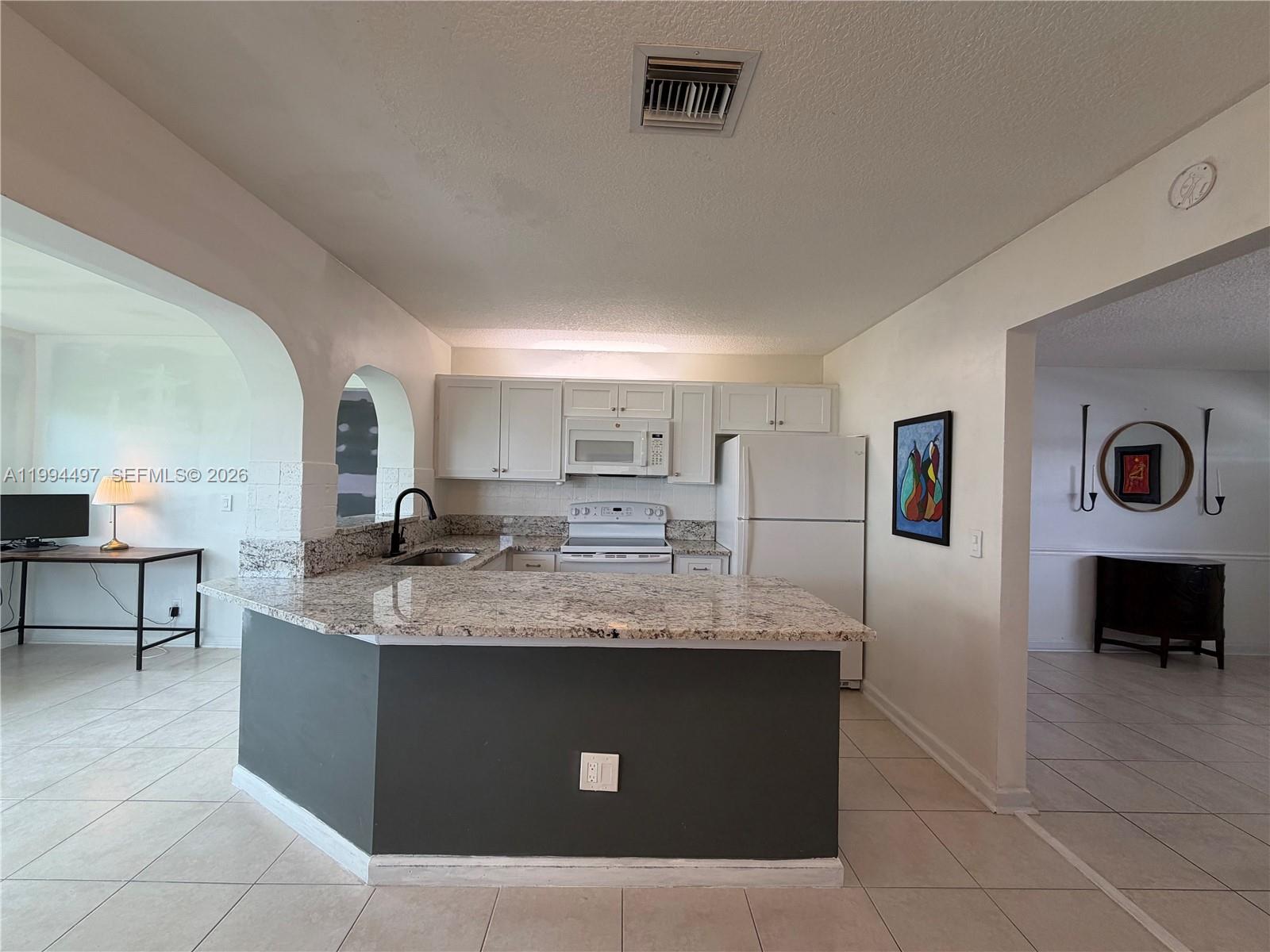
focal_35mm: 14
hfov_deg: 102.1
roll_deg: -1.2
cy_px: 476
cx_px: 635
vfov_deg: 85.7
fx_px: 514
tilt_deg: +1.1
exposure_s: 1/120
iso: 100
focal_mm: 2.22
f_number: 2.2
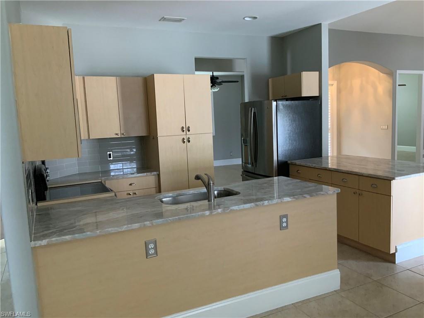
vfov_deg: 48.2
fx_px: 355
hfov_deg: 61.7
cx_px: 212
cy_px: 159
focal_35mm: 29
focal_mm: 3
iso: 250
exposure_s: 1/60
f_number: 1.8
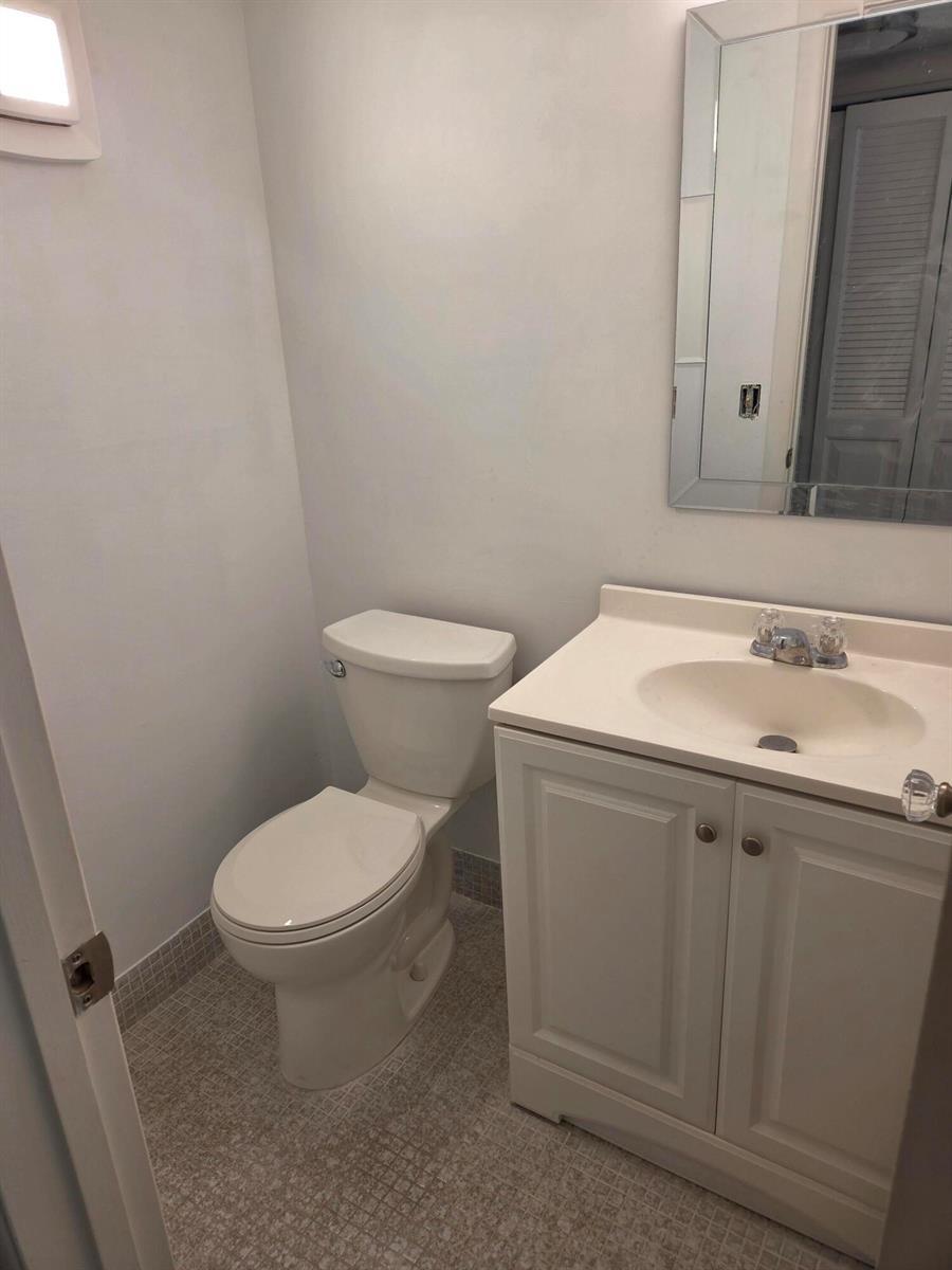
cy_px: 635
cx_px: 476
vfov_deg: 73.9
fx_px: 843
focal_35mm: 23
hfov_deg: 58.9
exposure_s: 1/120
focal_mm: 5.4
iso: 64
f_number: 1.8
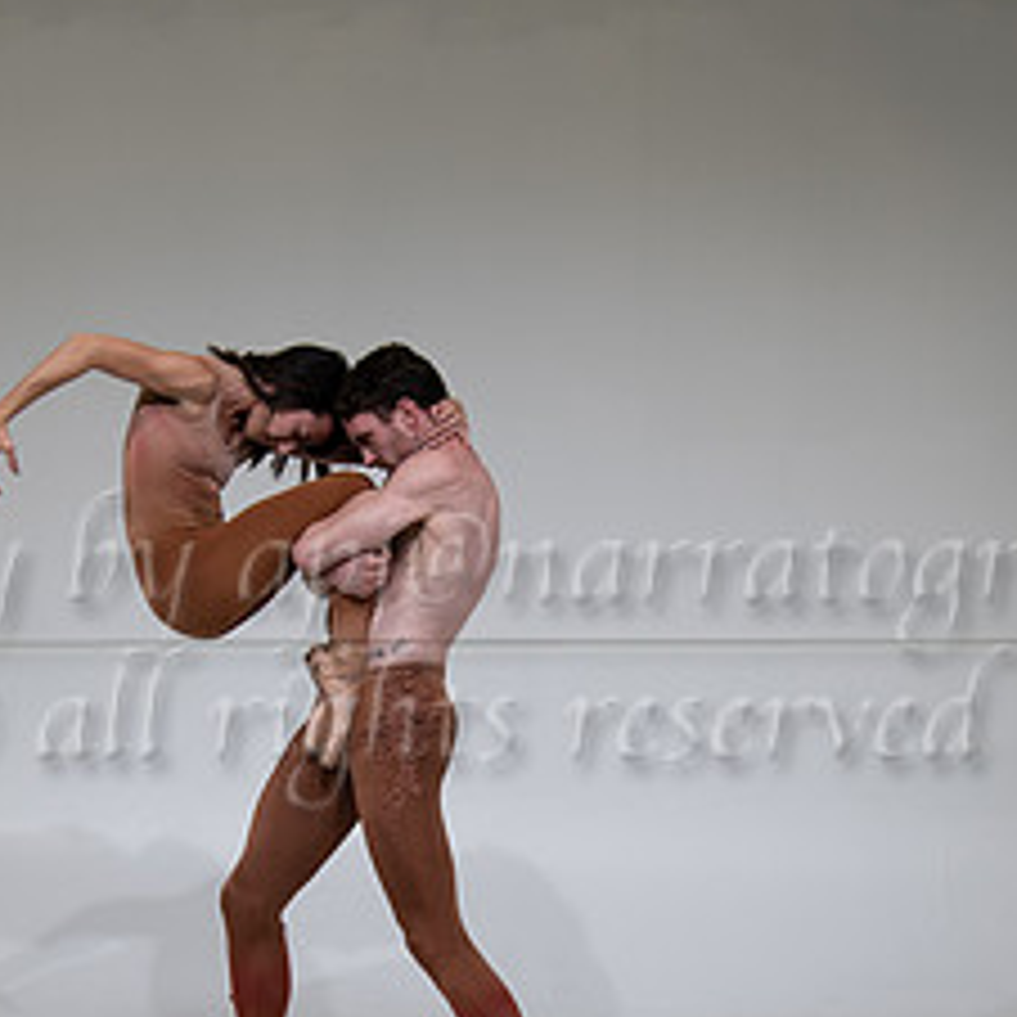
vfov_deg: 18.1
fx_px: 3191
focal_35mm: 96
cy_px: 637
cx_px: 392
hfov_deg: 18.1
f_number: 4
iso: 400
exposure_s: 1/250
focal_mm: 44
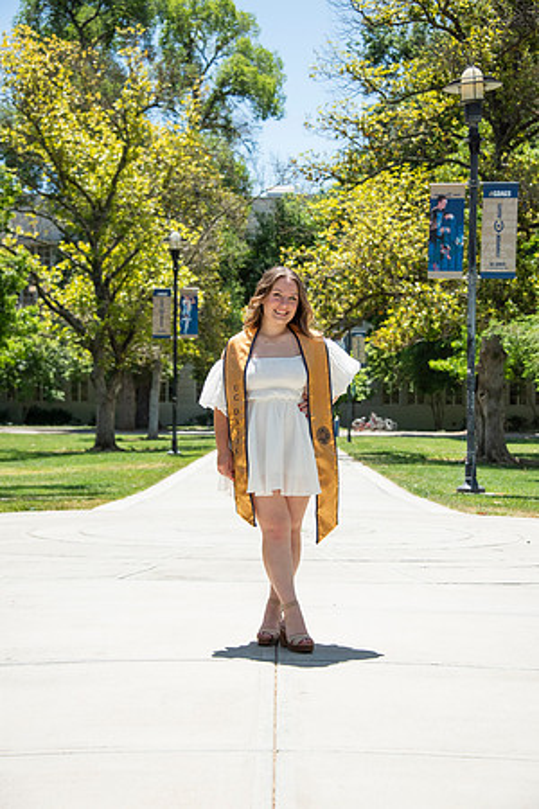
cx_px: 270
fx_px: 1617
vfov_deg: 28.1
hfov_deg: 18.9
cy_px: 404
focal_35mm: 72
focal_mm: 72
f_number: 5.6
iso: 500
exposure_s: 1/2500
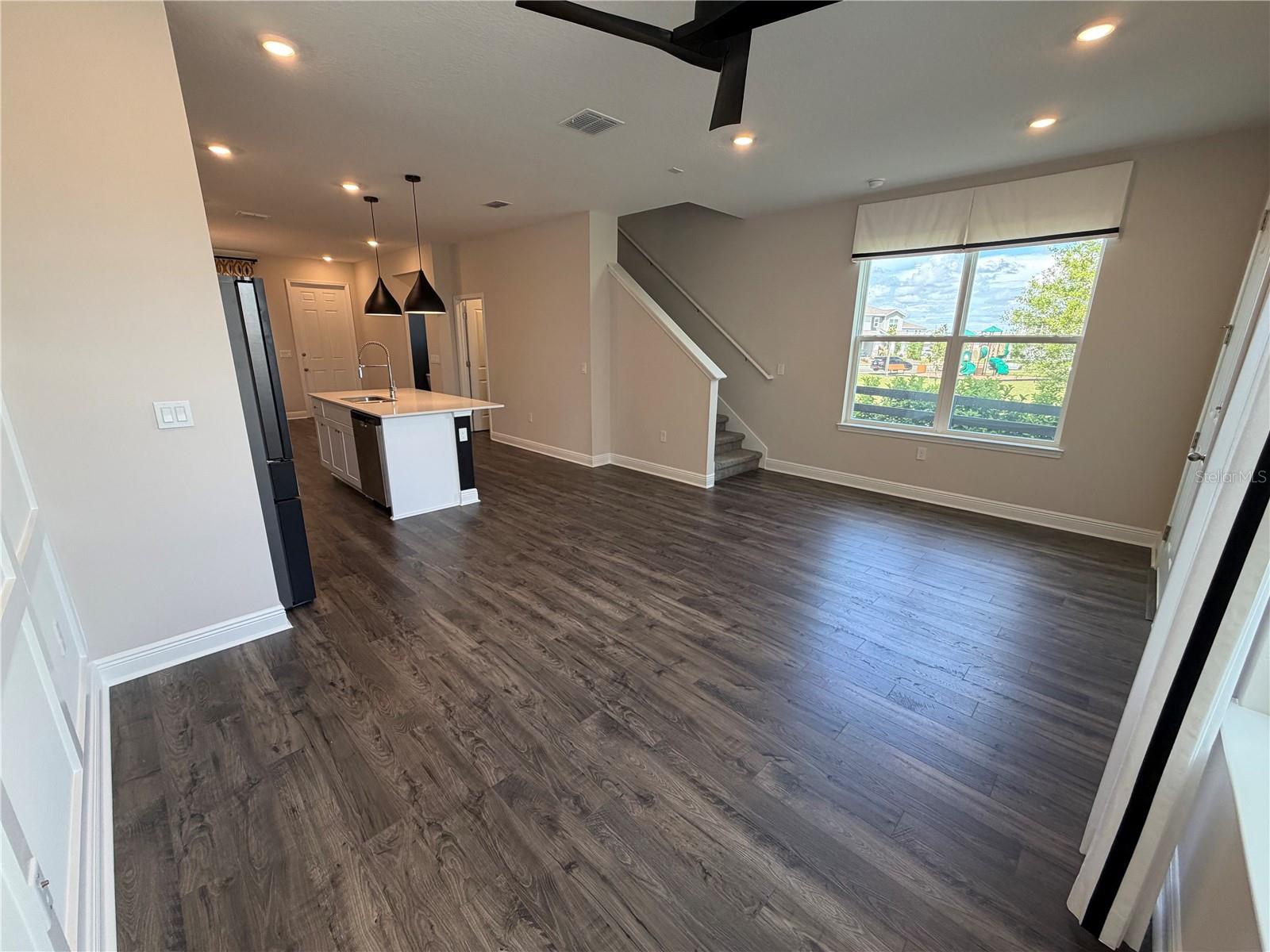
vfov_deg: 85.7
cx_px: 635
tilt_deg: -15.1
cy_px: 476
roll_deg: -0.5
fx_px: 514
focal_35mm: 14
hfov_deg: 102.1
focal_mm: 2.22
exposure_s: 1/120
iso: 160
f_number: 2.2
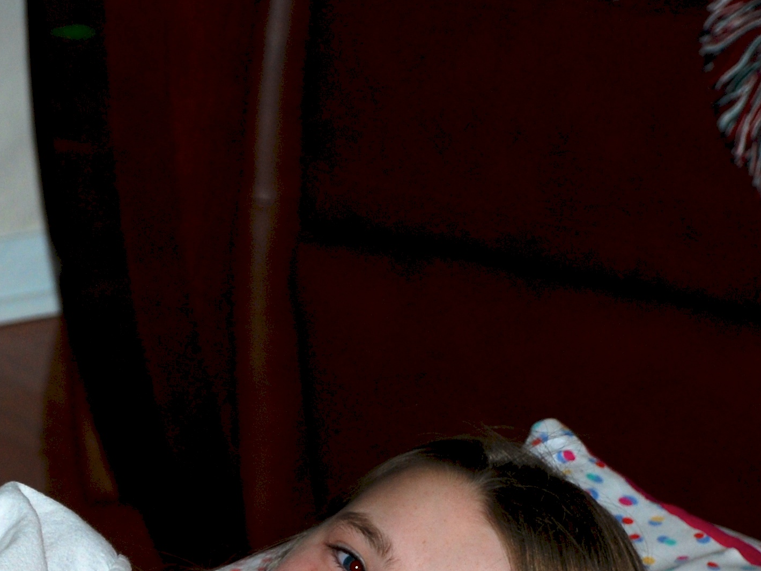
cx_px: -21
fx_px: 5717
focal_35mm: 260
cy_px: 656
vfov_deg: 5.7
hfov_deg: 7.6
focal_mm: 66
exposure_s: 1/60
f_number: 5.3
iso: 200
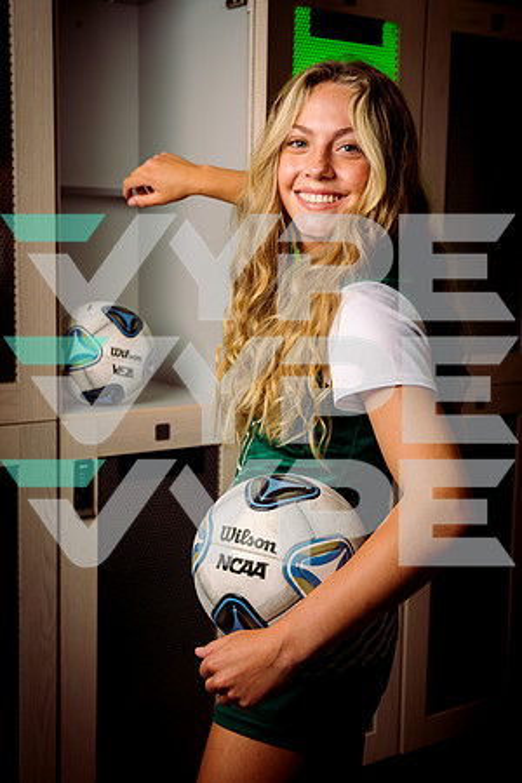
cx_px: 261
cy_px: 392
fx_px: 1109
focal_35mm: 51
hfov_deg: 26.5
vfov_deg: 38.9
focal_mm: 51
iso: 125
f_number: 5.6
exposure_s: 1/250
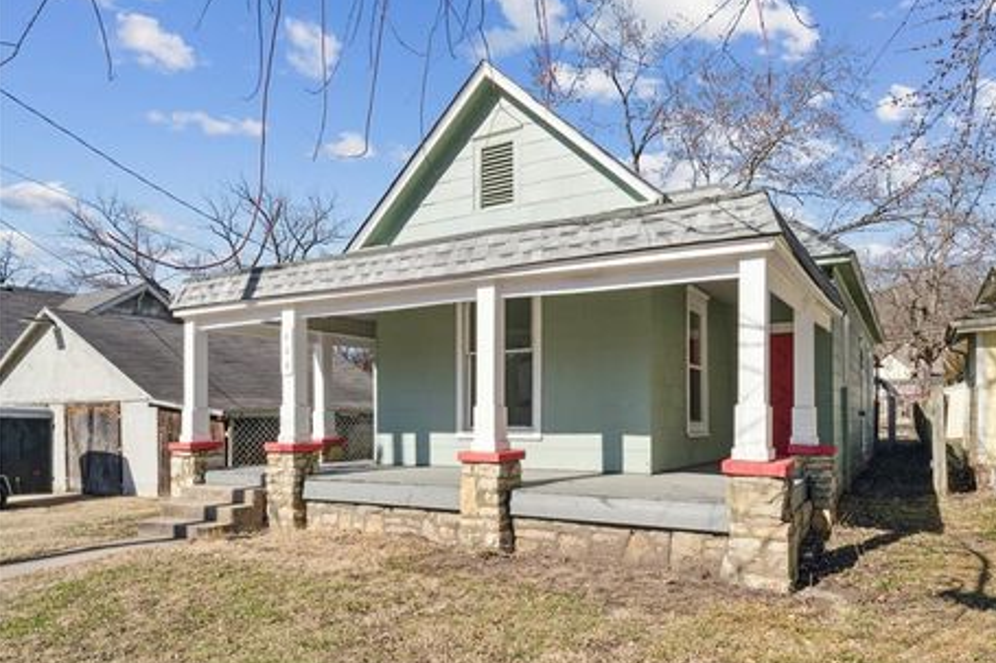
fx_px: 627
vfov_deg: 55.8
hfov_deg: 76.8
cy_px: 316
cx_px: 545
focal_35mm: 23
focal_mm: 20.6
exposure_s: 1/20
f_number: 22
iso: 100
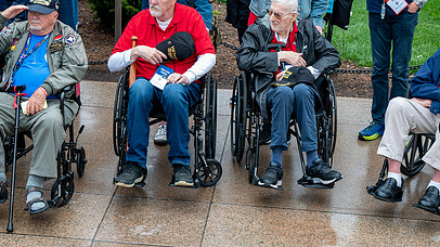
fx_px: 945
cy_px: 45
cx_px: 182
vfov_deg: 14.8
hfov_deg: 26.2
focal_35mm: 81
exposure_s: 1/100
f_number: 6.3
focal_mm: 51
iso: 280
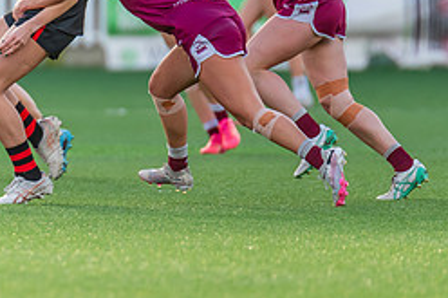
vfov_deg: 1.2
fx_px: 13791
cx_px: -126
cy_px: 25
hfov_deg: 1.9
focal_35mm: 1109
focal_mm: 420
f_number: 4
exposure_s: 1/800
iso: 800
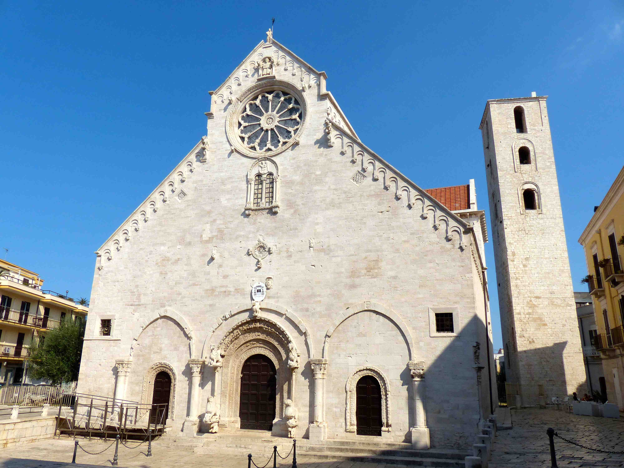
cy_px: 234
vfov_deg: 53.1
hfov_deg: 67.3
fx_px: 469
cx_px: 312
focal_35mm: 26
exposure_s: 1/1300
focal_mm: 4.5
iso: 100
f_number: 4.5
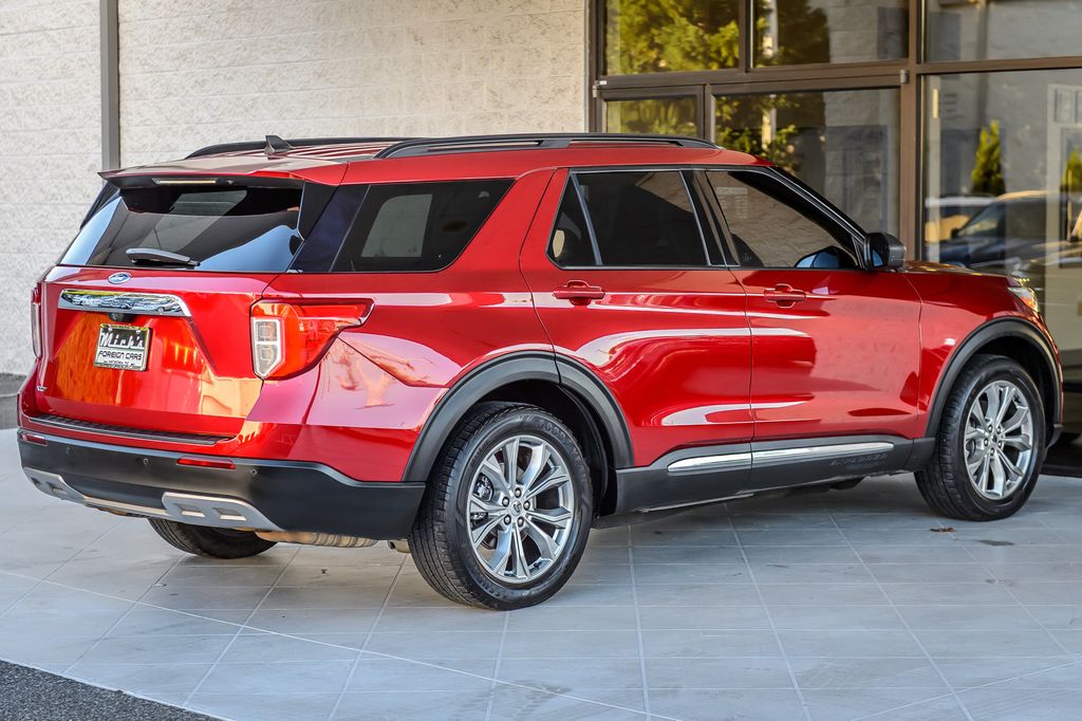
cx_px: 547
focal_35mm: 80
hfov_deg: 25.4
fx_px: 2402
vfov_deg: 17.1
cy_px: 361
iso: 400
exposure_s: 1/500
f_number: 4
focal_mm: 70
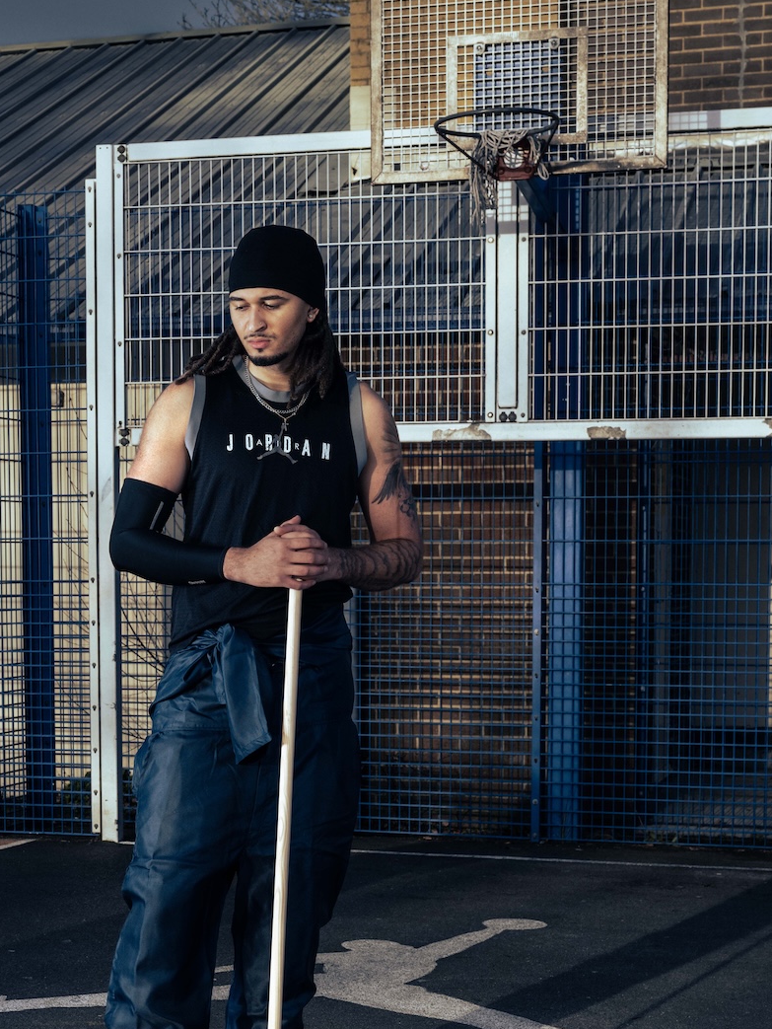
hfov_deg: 21.3
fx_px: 2051
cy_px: 757
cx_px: 319
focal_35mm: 69
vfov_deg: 27.8
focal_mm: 45
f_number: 8
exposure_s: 1/125
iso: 100
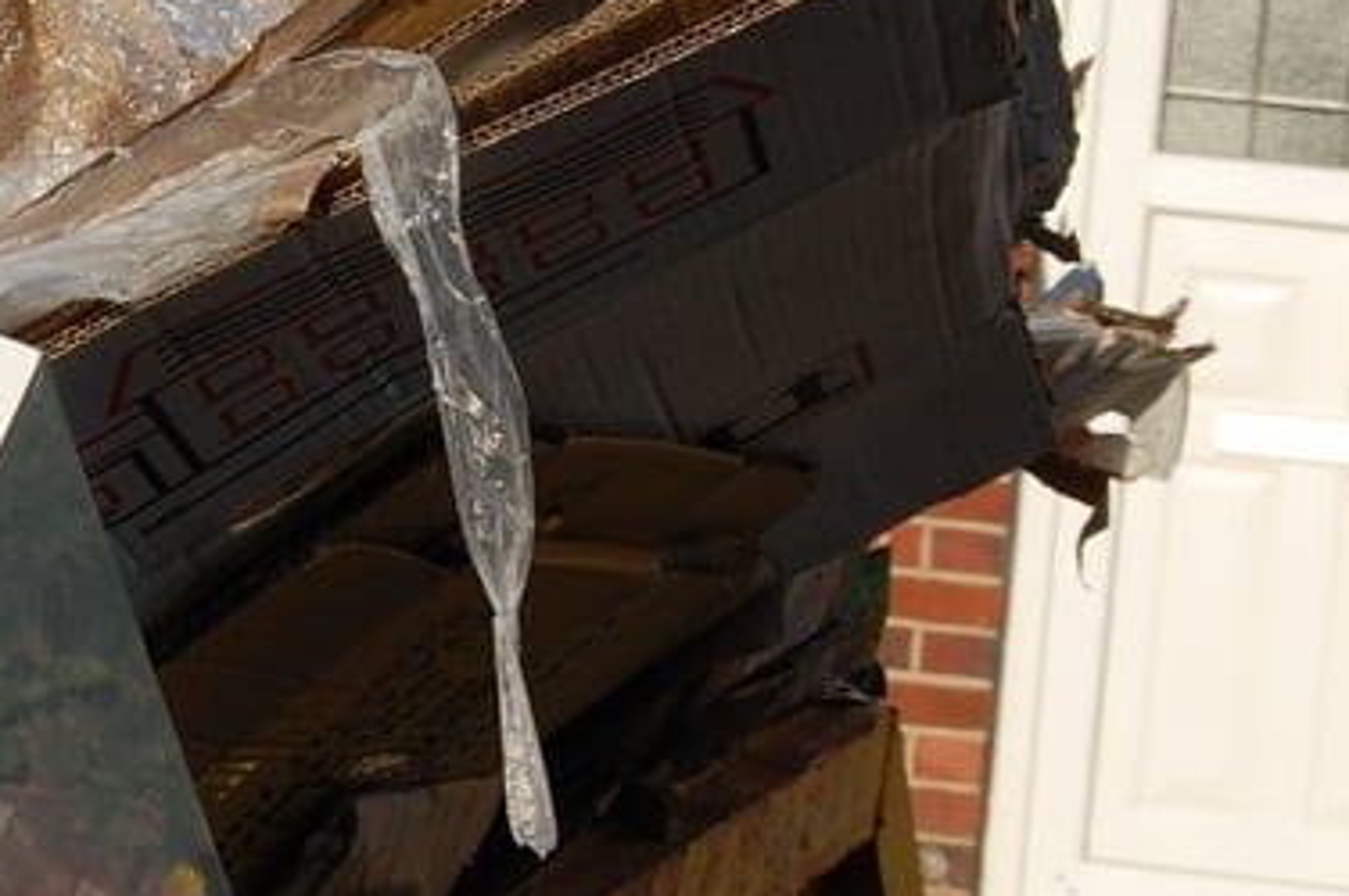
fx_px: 6275
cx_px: 18
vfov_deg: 8.2
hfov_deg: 12.1
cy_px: 296
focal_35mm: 168
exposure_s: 1/320
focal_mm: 35
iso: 200
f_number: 9
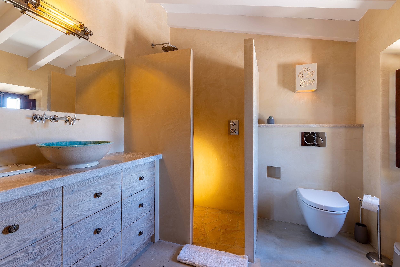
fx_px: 167
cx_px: 200
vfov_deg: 77.3
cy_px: 134
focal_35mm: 15
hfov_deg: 100.4
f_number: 8
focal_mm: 10
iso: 200
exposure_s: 1/7
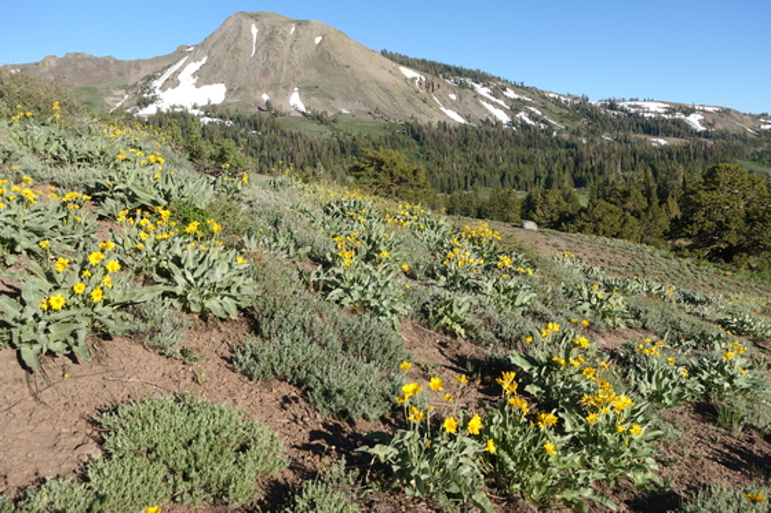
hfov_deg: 55.8
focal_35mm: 34
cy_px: 256
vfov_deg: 38.9
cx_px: 386
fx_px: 728
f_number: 4
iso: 100
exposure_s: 1/640
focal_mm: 13.08
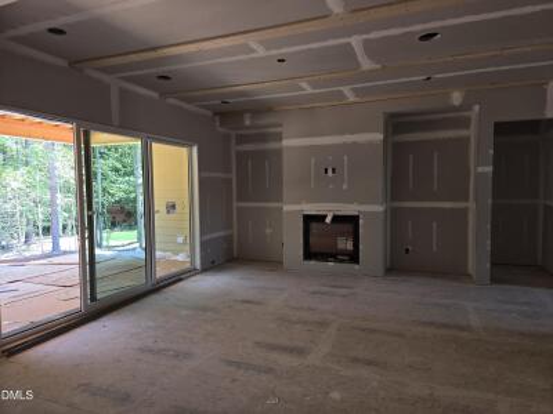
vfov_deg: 58.9
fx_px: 367
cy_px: 207
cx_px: 276
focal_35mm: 23
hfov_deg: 73.9
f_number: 1.8
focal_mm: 5.4
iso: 32
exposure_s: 1/60
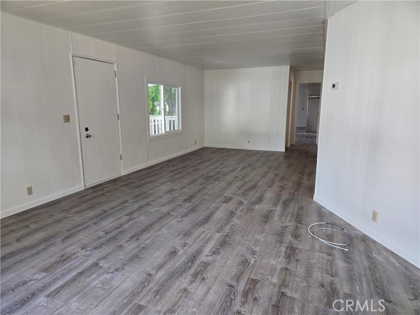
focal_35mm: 23
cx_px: 210
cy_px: 158
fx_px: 279
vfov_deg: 58.9
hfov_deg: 73.9
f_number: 1.8
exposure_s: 1/180
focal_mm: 5.4
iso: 250
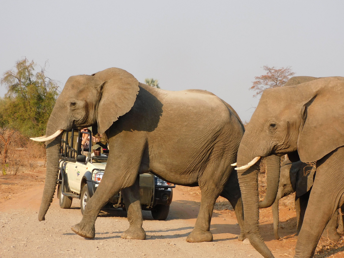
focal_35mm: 115
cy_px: 129
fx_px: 1143
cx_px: 172
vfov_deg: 12.9
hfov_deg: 17.1
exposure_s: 1/400
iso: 125
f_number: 5
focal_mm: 20.6
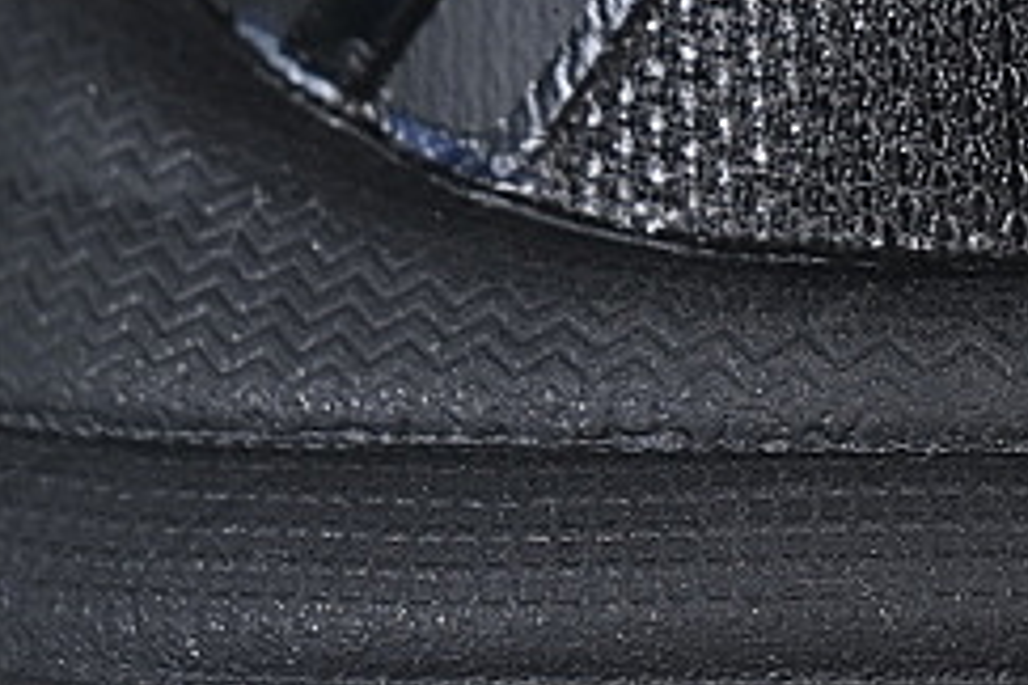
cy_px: -402
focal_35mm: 333
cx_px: 981
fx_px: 9508
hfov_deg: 6.2
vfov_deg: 4.1
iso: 160
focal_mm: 50
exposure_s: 1/50
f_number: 6.3
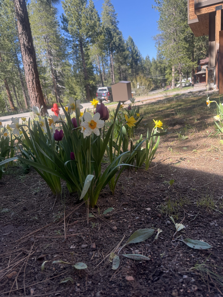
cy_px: 148
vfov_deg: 71.6
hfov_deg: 56.8
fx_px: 206
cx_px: 112
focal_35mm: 24
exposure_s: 1/555
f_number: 1.78
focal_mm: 6.76
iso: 80
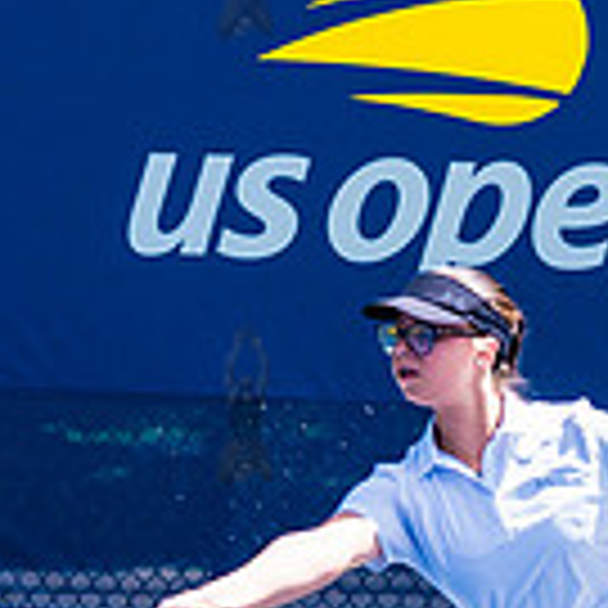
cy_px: 180
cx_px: 542
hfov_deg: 4.9
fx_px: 7054
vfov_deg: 4.9
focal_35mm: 355
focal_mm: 76
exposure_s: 1/400
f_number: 4
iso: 100
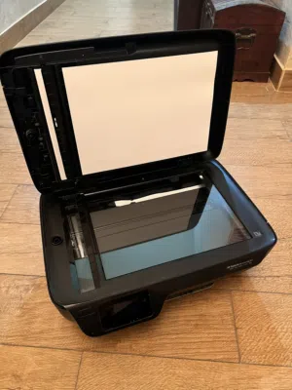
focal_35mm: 26
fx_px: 292
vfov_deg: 67.3
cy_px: 195
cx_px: 146
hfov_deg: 53.1
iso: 500
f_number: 1.5
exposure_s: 1/33
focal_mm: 5.7
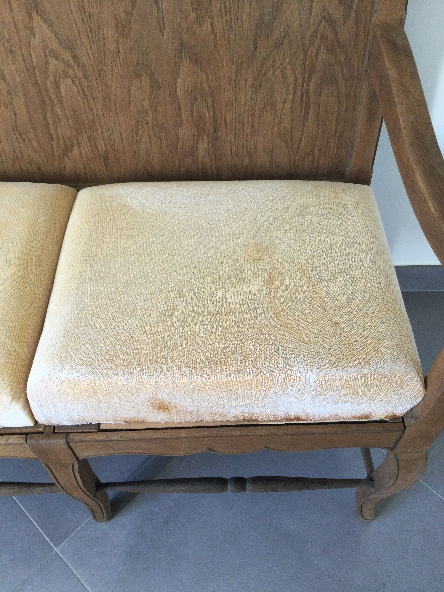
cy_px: 296
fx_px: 530
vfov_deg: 58.4
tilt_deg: -51.1
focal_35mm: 31
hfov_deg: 45.4
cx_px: 222
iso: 50
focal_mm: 3.3
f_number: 2.4
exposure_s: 1/33
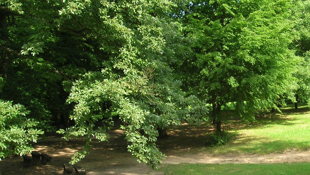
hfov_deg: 38.5
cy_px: 99
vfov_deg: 22.6
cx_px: 218
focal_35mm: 53
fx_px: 436
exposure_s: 1/53.4
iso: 50
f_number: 4.9
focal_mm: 5.7
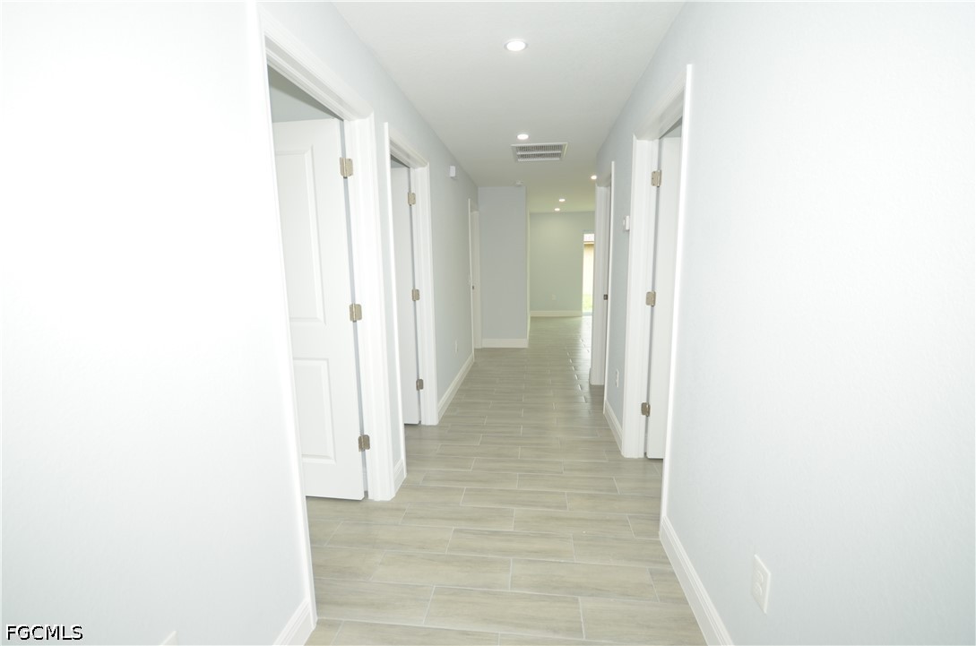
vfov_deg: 77.1
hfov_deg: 100.5
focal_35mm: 15
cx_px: 488
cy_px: 323
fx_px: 406
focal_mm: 10
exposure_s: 1/60
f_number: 4
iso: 320
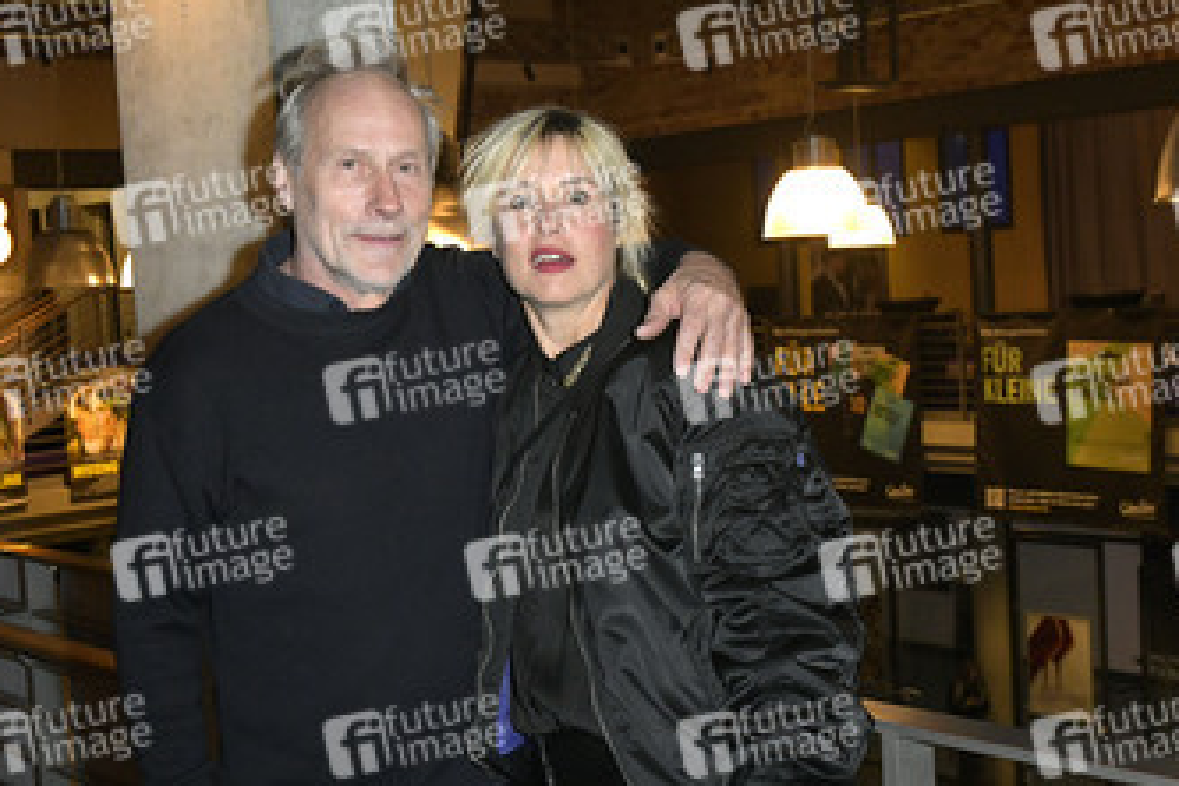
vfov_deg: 29.2
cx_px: 462
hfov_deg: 42.5
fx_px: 1506
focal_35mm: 46
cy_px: 471
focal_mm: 34
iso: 2500
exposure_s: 1/250
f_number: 6.3
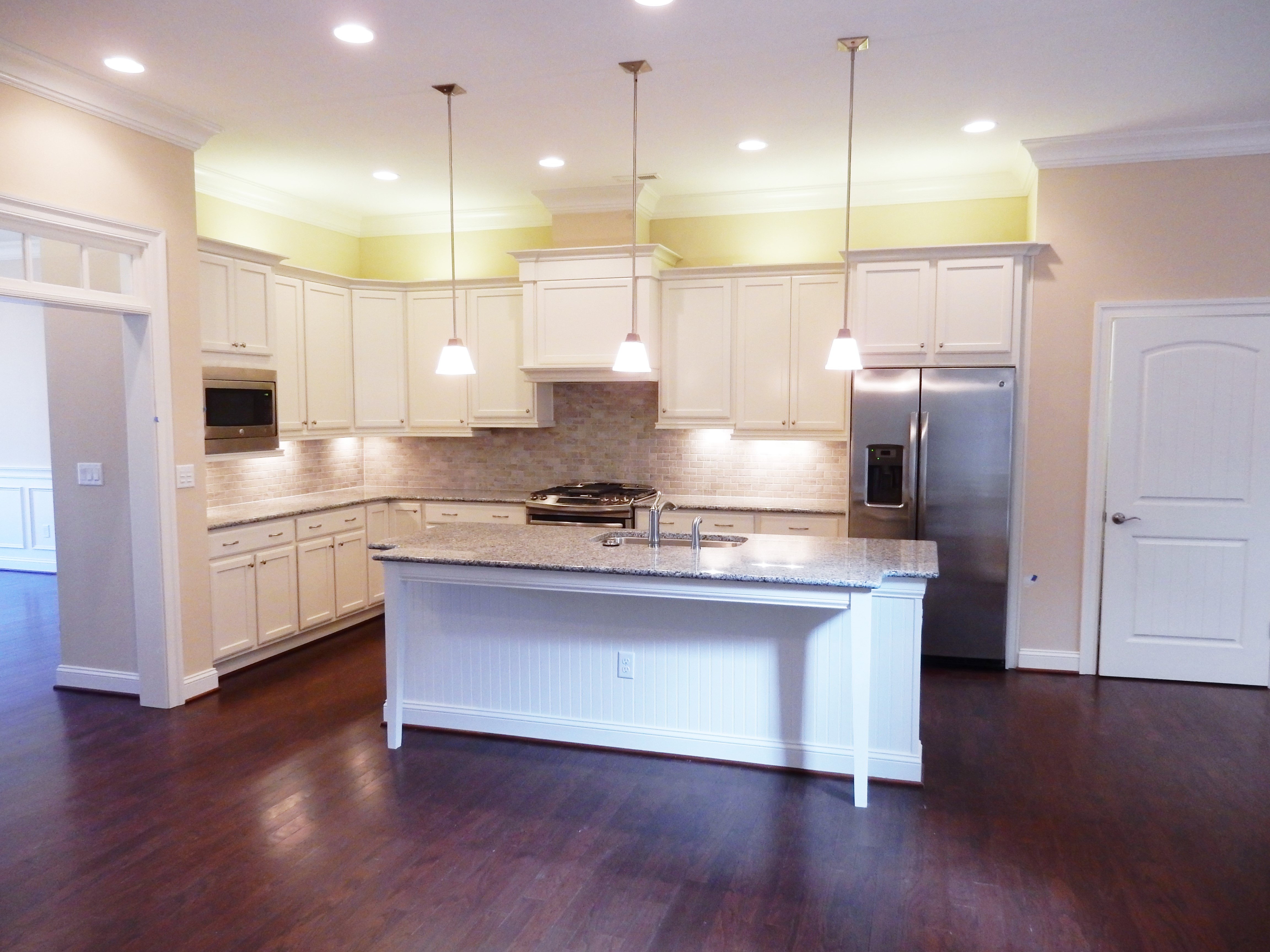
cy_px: 476
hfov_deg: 69.4
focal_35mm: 25
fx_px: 917
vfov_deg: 54.9
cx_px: 635
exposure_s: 1/30
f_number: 3.7
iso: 320
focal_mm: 4.5
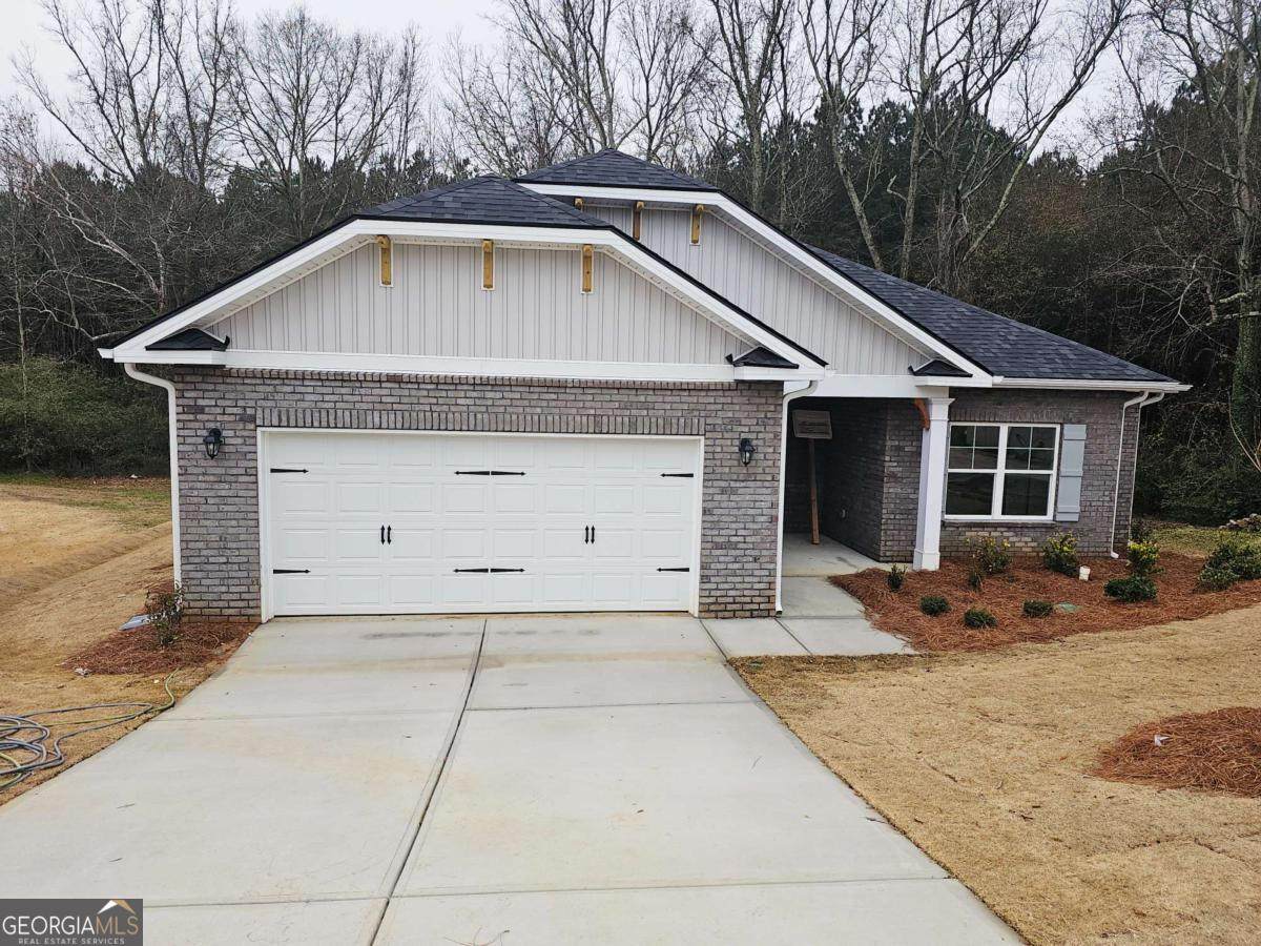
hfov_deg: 73.9
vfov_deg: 58.9
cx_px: 630
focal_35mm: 23
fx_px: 838
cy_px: 473
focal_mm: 6.3
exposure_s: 1/256
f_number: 1.7
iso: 10
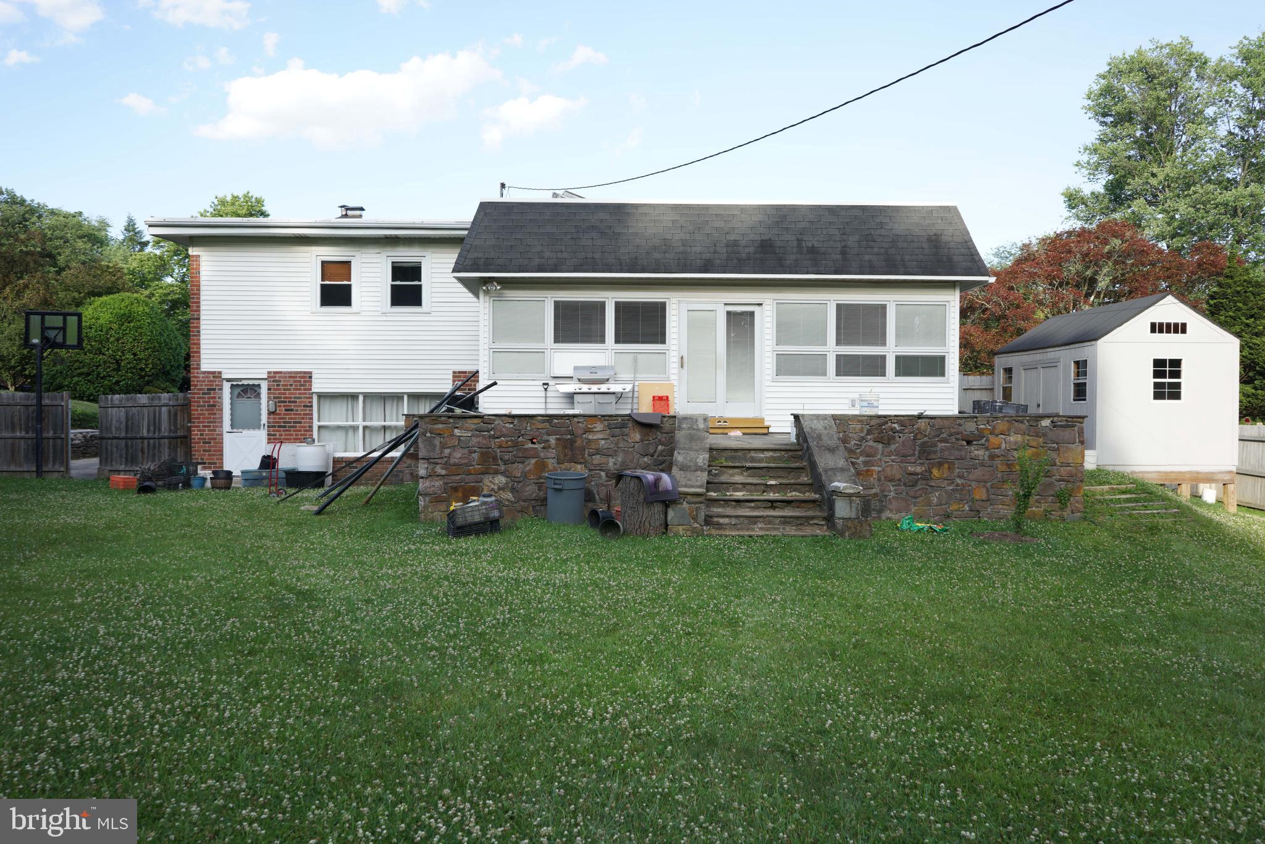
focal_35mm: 28
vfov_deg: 46.4
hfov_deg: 65.5
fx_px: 984
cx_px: 632
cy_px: 422
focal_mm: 28
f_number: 6.3
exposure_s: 1/125
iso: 160
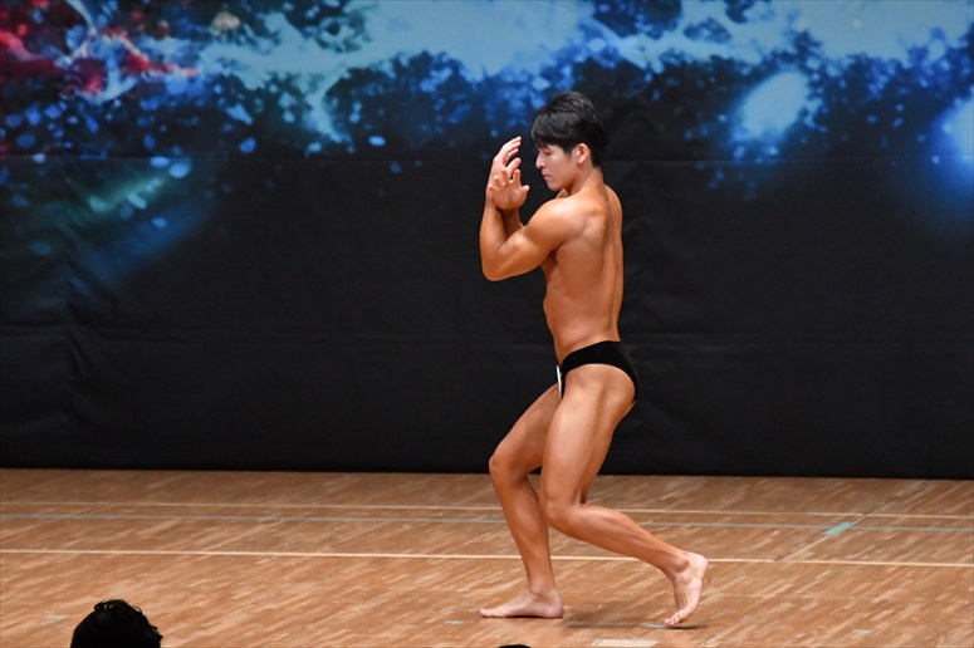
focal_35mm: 300
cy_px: 324
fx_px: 8113
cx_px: 487
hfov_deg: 6.9
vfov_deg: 4.6
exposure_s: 1/400
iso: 6400
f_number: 5.6
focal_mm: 200
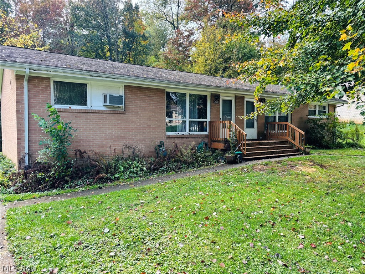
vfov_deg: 53.1
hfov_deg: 67.3
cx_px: 182
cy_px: 137
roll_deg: +0.1
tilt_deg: -1.5
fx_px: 274
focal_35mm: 26
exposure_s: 1/393
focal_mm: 5.96
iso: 50
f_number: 1.6
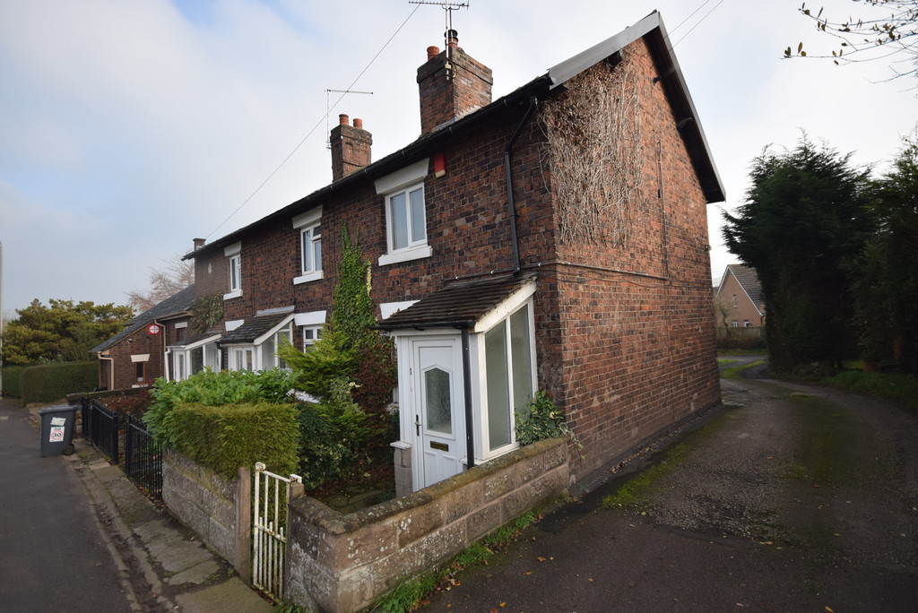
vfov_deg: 69.7
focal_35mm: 17
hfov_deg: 92.4
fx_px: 440
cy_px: 306
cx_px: 459
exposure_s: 1/1000
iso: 400
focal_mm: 11.5
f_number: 5
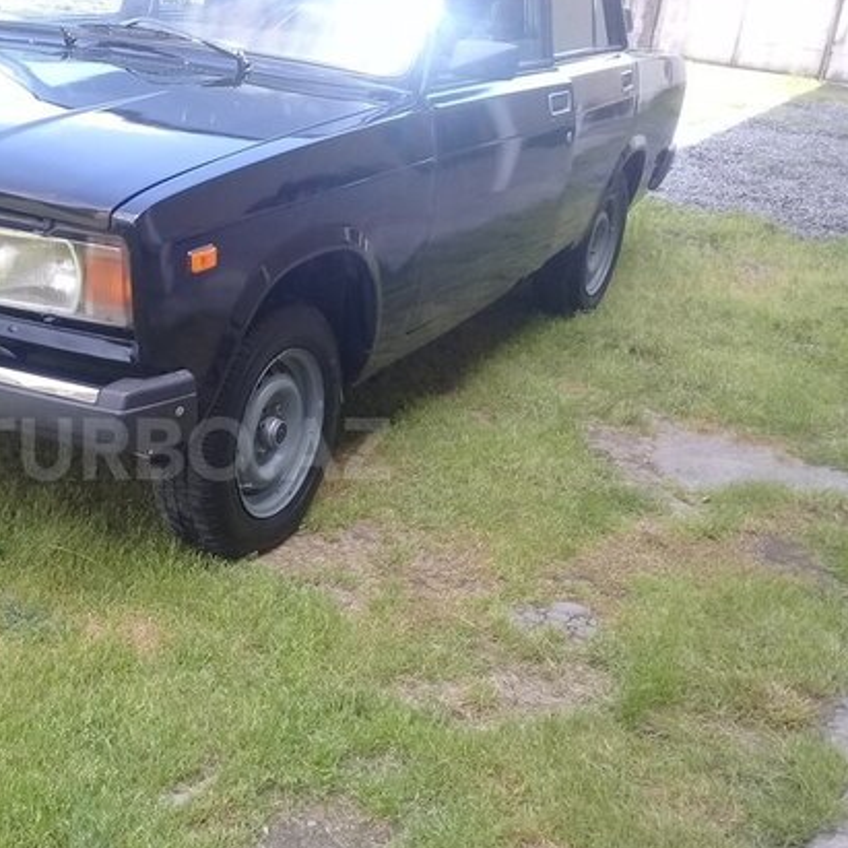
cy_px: 449
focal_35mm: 44
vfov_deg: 38.3
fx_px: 1219
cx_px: 180
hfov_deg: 37.1
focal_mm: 3.3
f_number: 2.2
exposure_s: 1/174
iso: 50
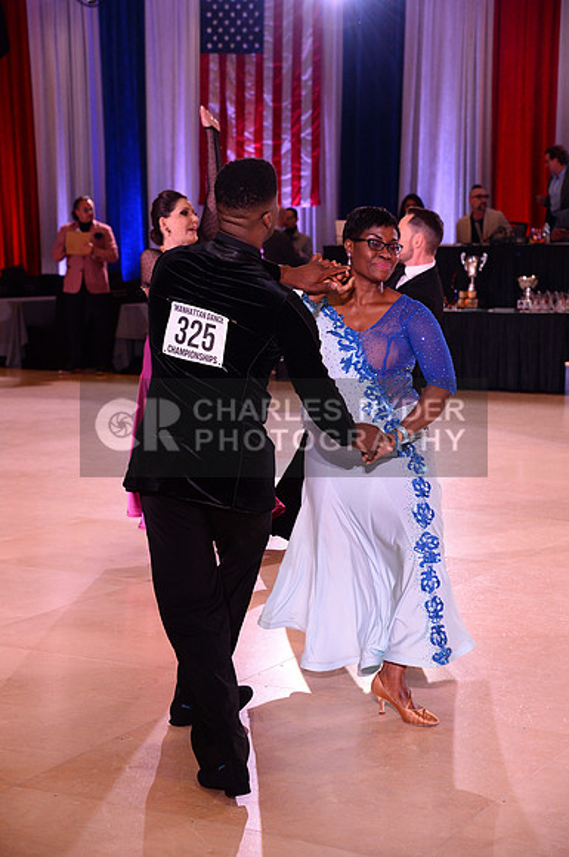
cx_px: 284
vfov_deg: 27.0
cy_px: 428
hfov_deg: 18.1
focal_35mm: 75
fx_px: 1783
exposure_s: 1/250
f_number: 6.3
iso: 2500
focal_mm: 75
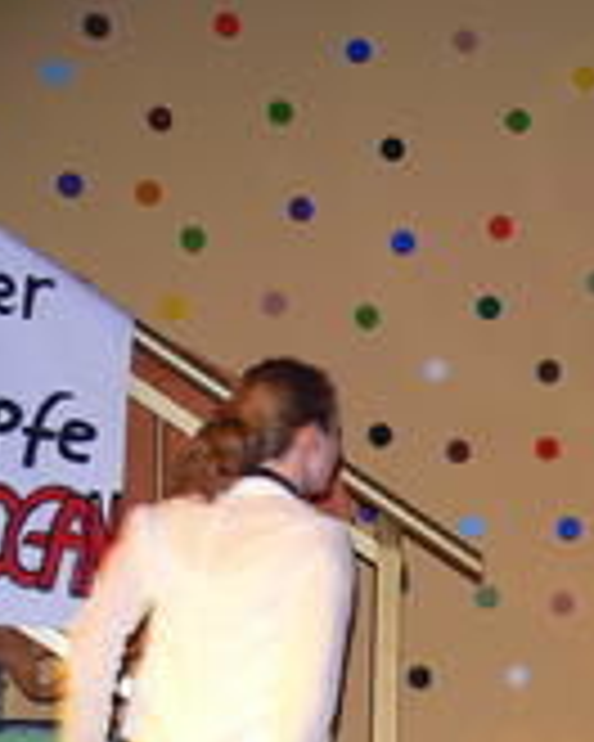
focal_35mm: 98
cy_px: 755
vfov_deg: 19.0
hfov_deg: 14.2
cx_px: 1017
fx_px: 2154
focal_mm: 7.4
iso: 100
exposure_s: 1/30
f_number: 2.8
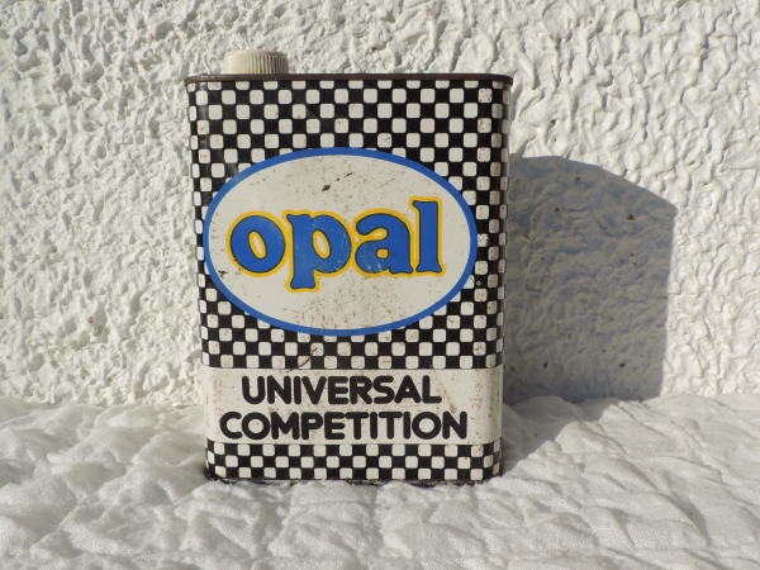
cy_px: 285
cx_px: 380
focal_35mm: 28
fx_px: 615
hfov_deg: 63.4
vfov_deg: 49.7
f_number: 3.8
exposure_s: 1/1250
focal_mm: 4.9
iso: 80
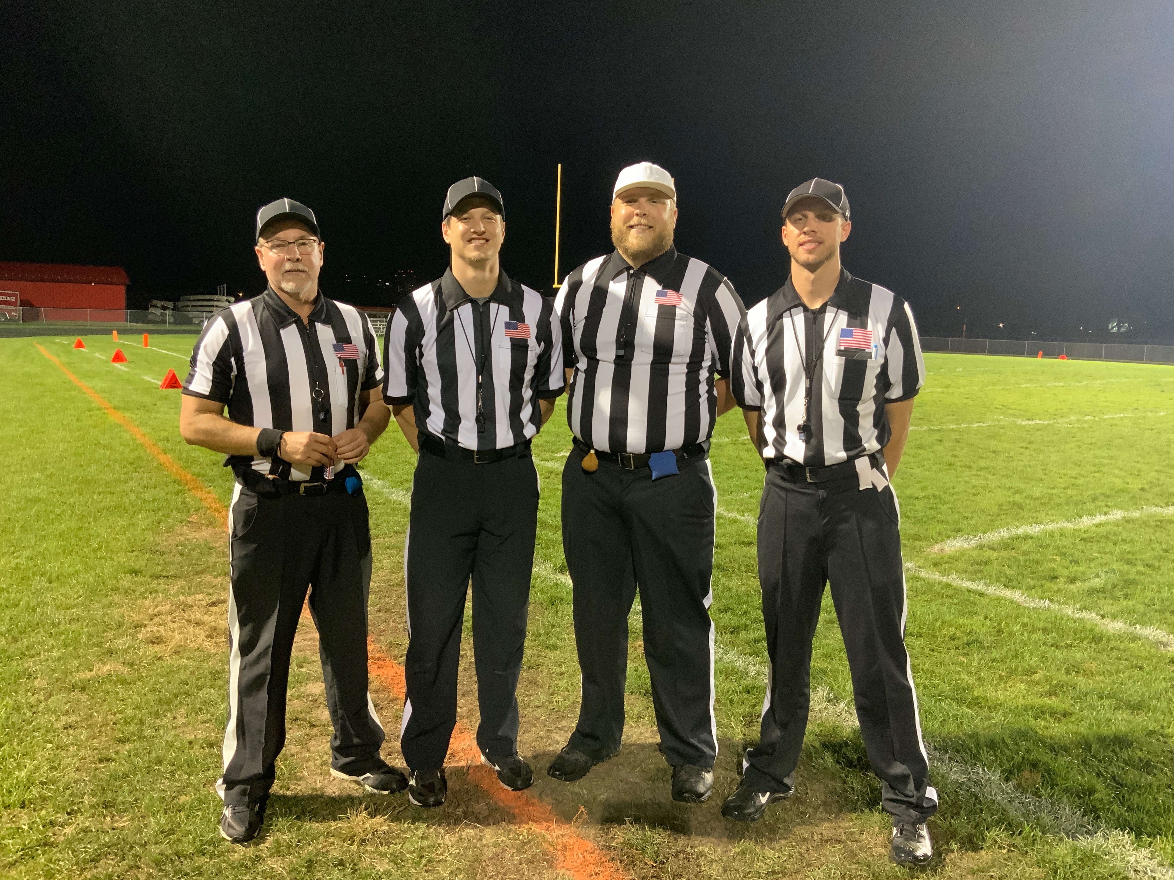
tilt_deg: -8.0
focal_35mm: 29
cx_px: 587
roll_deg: -2.2
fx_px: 984
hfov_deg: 61.7
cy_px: 440
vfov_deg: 48.2
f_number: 1.8
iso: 200
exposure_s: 1/40
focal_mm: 3
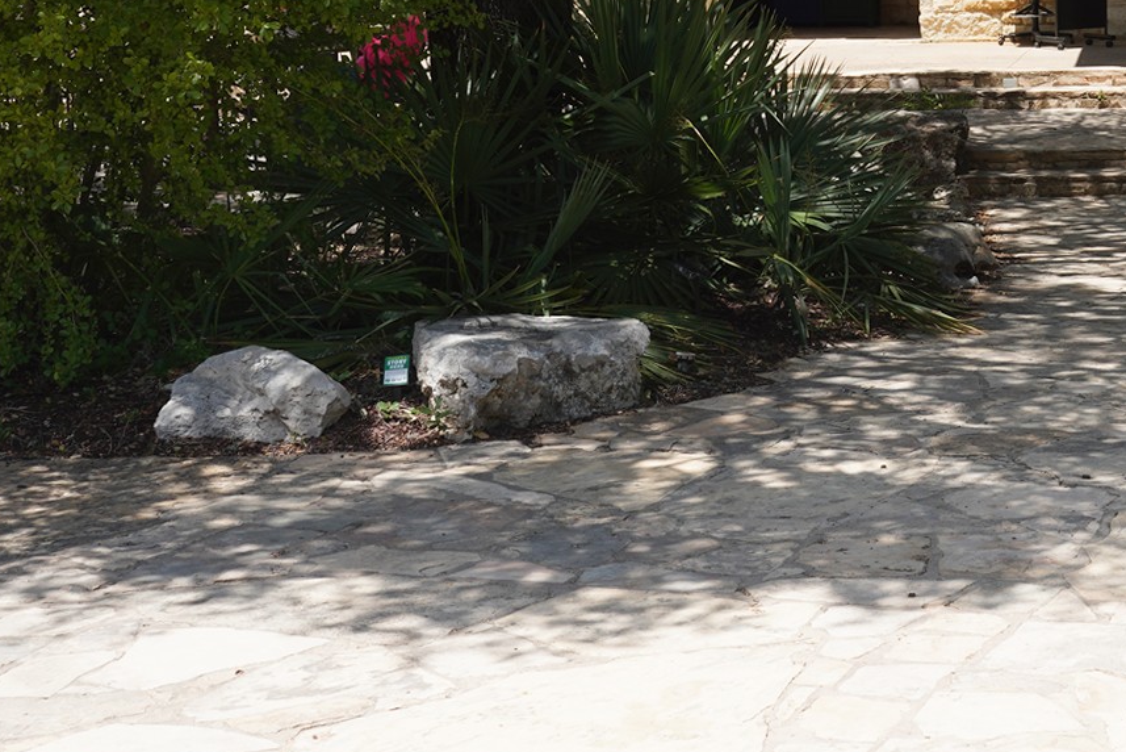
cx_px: 1236
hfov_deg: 24.5
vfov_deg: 17.2
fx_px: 2409
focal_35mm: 77
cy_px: -55
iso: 160
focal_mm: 33
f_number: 14
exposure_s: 1/100
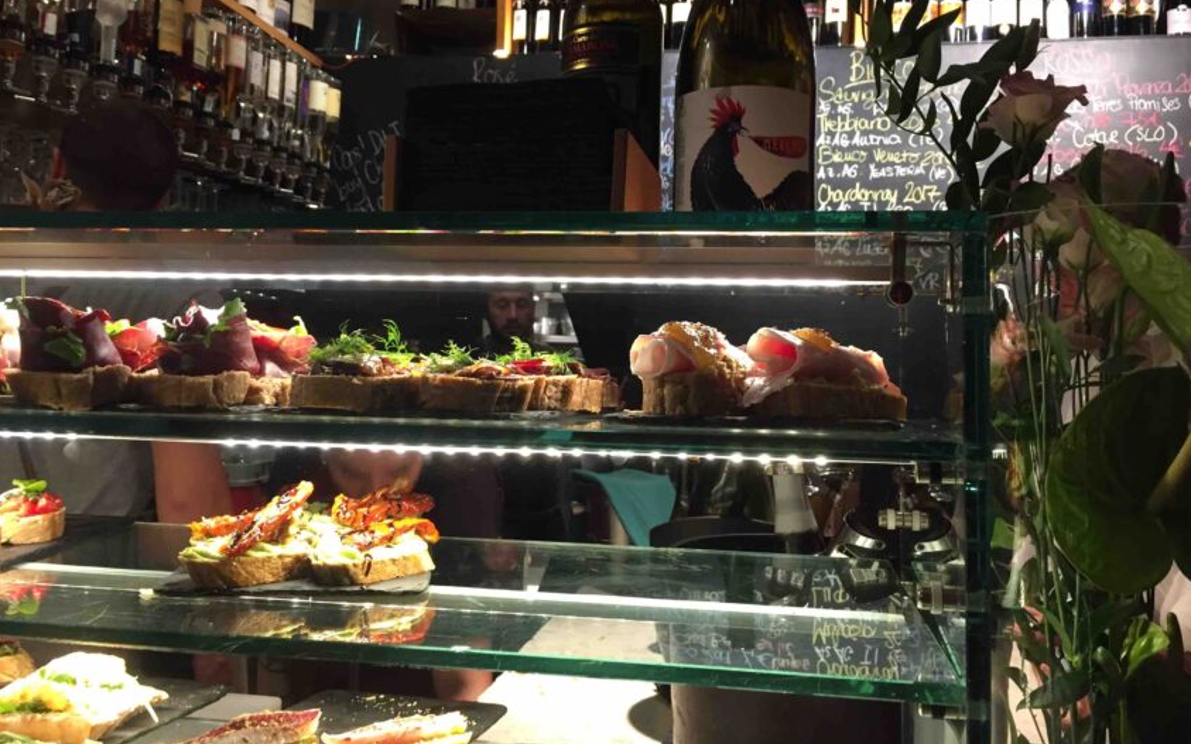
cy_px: 308
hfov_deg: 61.2
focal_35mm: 31
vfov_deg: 40.5
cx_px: 599
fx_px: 1006
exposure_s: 1/33
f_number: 2.2
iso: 160
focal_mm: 4.15
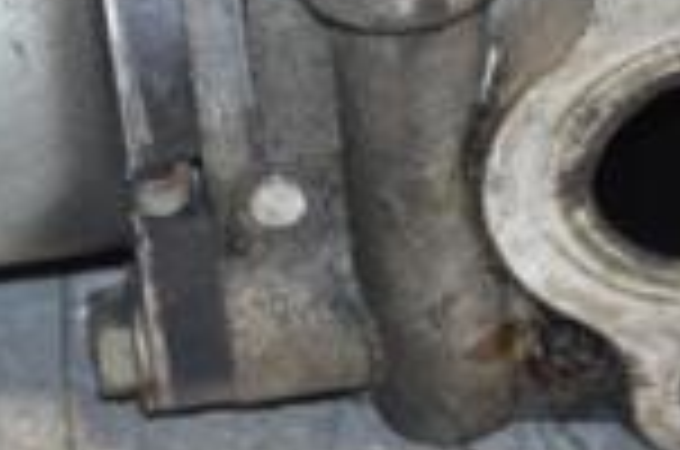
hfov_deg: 3.8
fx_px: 10367
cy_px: -108
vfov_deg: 2.5
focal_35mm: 550
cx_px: 531
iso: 800
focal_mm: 92
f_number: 5.6
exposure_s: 1/160
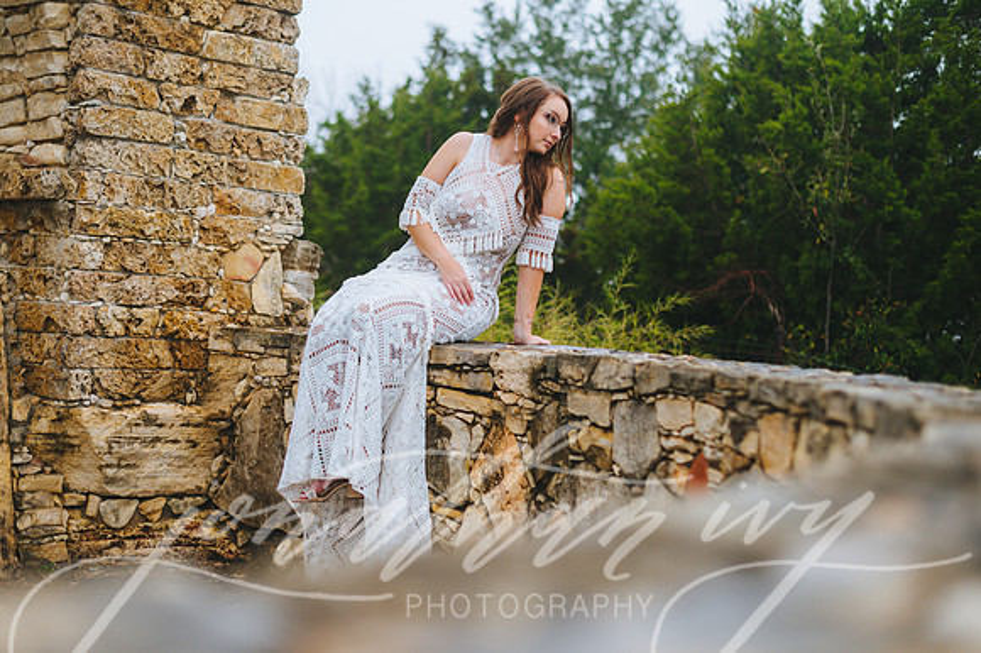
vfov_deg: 27.0
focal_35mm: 50
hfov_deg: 39.6
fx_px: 1362
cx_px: 490
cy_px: 326
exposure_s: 1/100
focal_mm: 50
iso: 500
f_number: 2
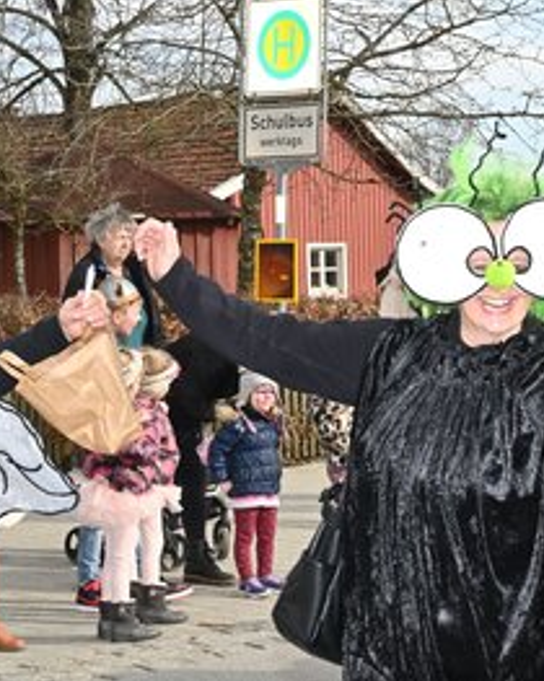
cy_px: 339
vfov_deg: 19.2
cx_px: 505
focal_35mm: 100
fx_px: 2015
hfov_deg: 15.2
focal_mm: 70
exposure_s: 1/200
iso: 1000
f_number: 22
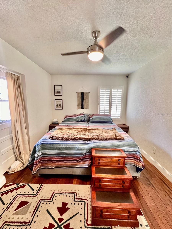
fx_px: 86
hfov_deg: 89.9
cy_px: 114
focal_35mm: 13
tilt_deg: -8.8
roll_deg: -0.9
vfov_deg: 106.2
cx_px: 86
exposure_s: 1/60
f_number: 1.8
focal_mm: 1.57
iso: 160
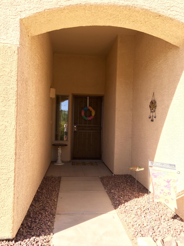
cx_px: 92
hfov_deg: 48.2
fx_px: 206
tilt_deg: -0.8
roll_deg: -0.5
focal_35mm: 29
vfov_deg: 61.7
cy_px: 123
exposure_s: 1/217
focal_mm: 4.15
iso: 25
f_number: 2.2
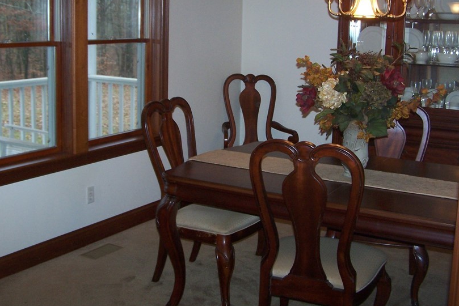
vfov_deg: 26.9
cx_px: 205
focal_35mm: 50
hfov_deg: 39.5
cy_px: 105
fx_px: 638
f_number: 2.8
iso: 140
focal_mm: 6.3
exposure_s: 1/60
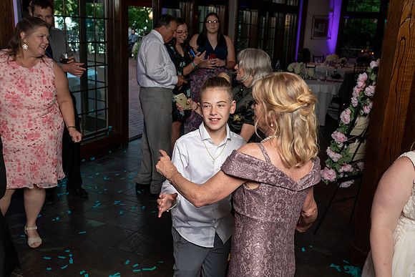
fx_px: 450
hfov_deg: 49.5
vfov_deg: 34.2
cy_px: 138
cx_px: 208
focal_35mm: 39
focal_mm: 39
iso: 2000
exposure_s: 1/200
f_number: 5.6
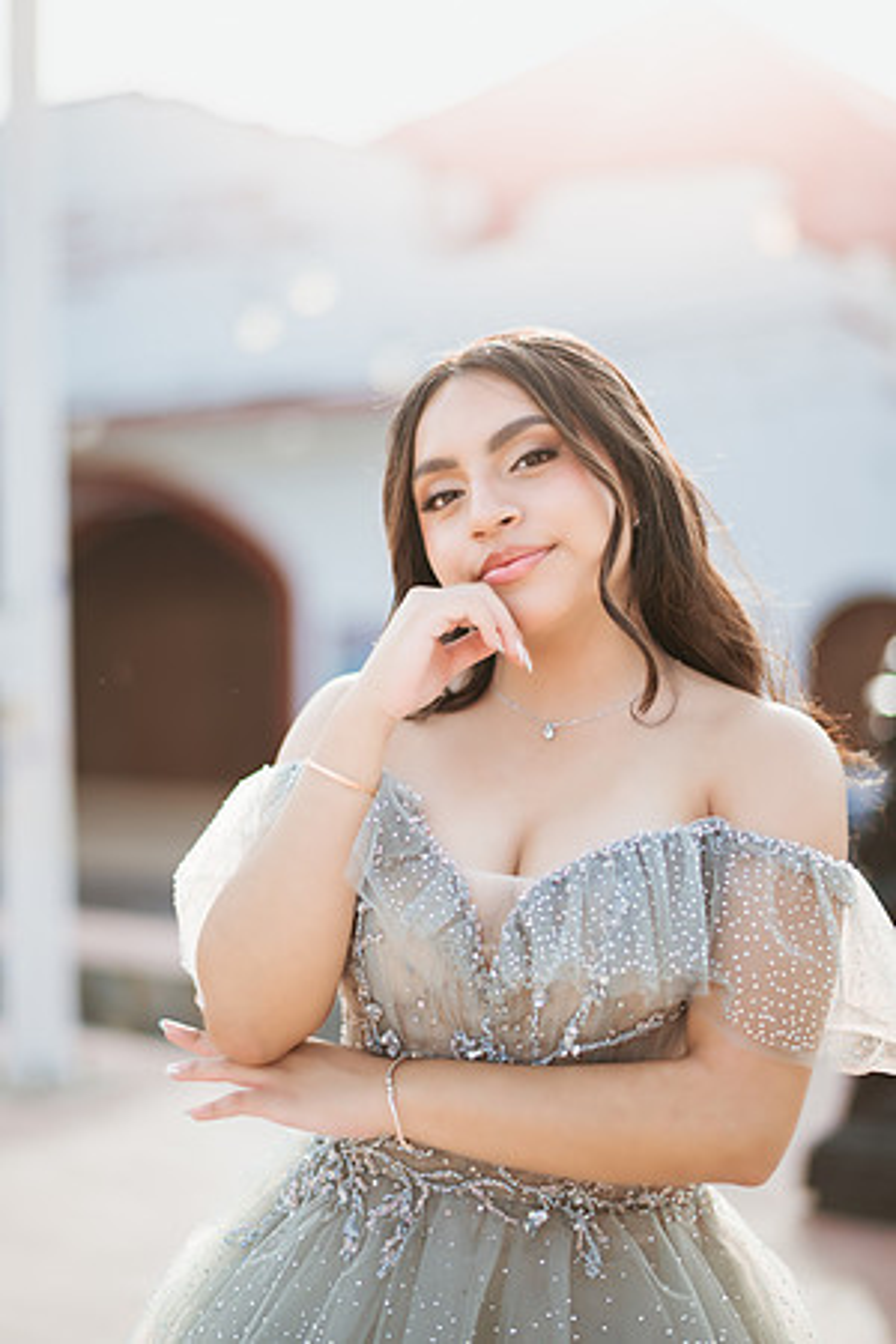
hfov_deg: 23.4
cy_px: 672
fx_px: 2165
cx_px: 448
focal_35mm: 58
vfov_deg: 34.5
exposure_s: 1/2500
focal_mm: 58
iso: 100
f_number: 1.4
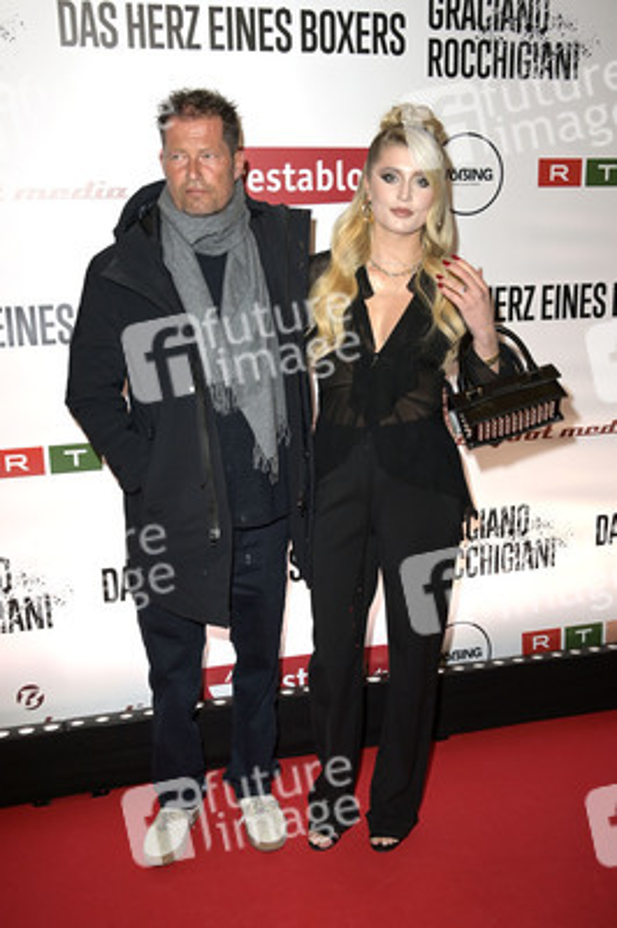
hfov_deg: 38.8
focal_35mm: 34
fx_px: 876
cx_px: 308
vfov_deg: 55.8
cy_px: 464
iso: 500
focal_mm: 34
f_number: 5.6
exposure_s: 1/250
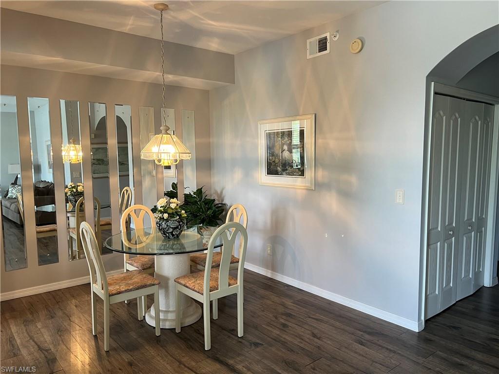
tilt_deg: -5.5
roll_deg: -0.3
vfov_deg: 53.1
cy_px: 187
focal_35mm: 26
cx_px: 250
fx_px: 375
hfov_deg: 67.3
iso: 100
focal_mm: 5.7
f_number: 1.5
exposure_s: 1/60
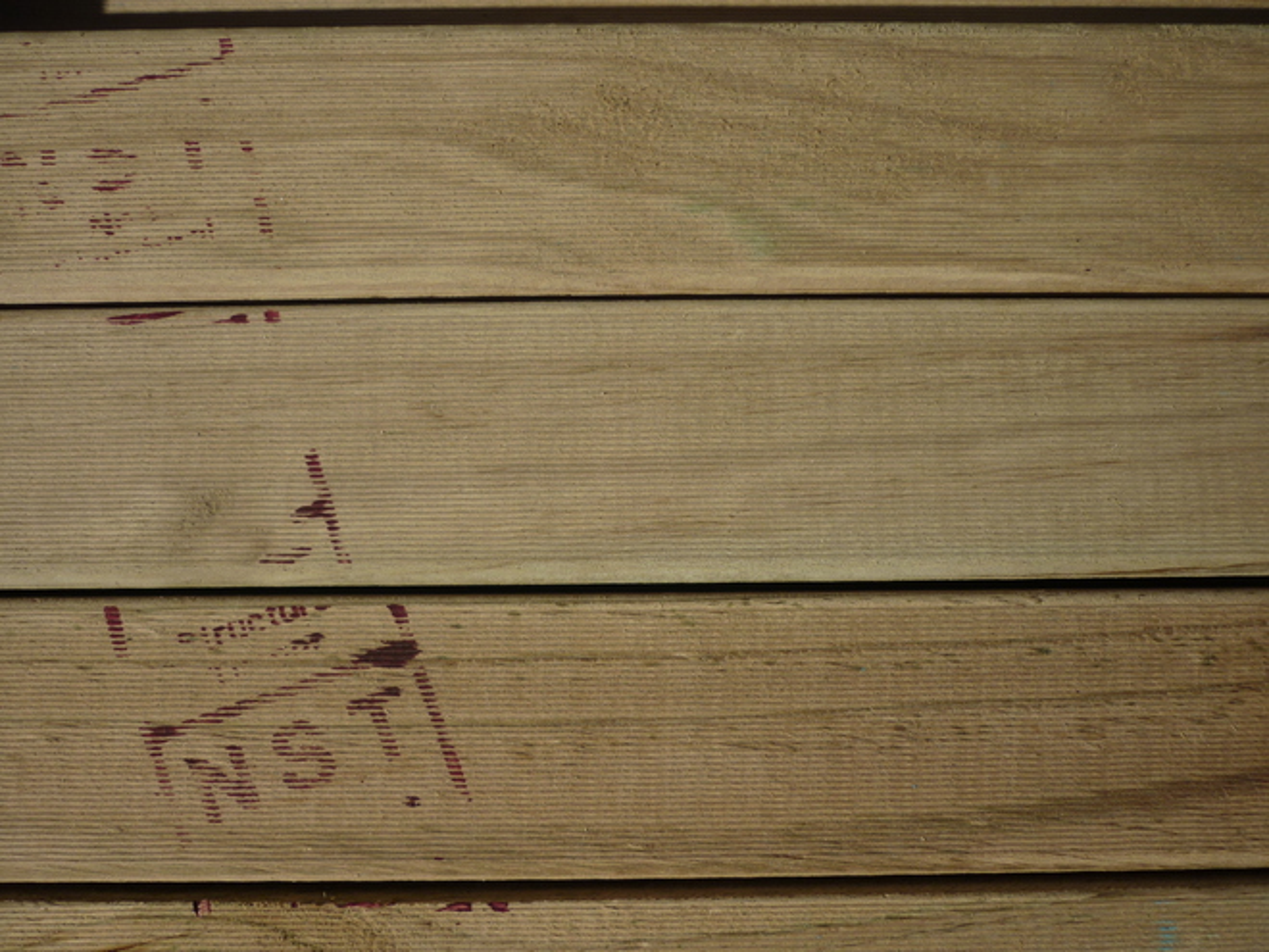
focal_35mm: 33
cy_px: 476
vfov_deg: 42.9
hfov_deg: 55.4
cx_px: 634
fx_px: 1210
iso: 80
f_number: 8
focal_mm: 5.5
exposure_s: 1/400
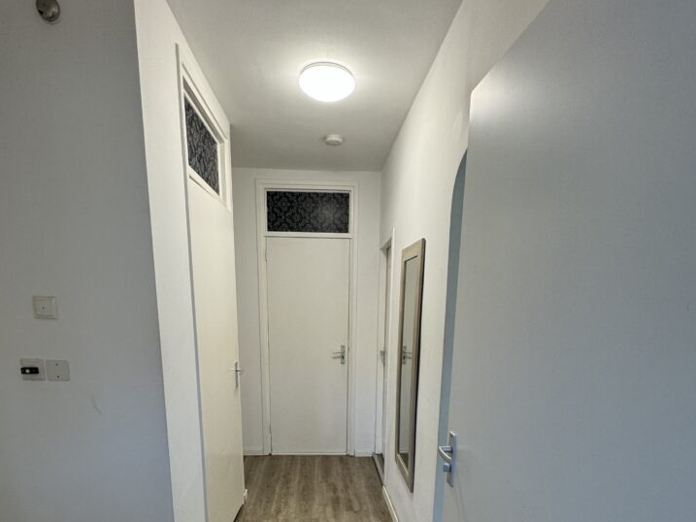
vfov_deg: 62.8
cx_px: 343
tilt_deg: -11.1
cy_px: 381
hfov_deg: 81.7
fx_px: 402
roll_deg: +0.1
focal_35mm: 20
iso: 160
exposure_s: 1/100
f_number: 2.2
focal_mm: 2.22
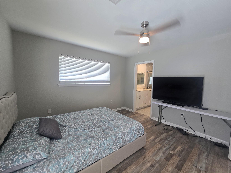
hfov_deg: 106.2
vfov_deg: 89.9
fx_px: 87
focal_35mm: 13
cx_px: 116
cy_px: 86
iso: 64
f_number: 2.2
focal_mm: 2.2
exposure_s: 1/60
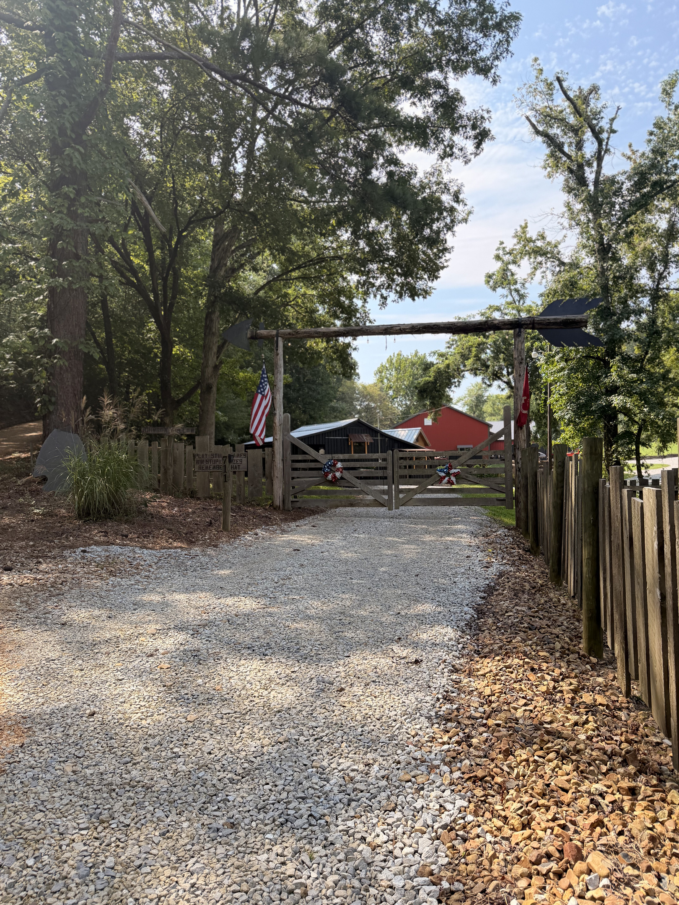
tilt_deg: +1.0
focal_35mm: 24
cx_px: 340
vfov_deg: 71.6
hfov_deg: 56.8
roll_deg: +0.6
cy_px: 452
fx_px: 628
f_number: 1.78
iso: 100
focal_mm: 6.76
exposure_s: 1/2169
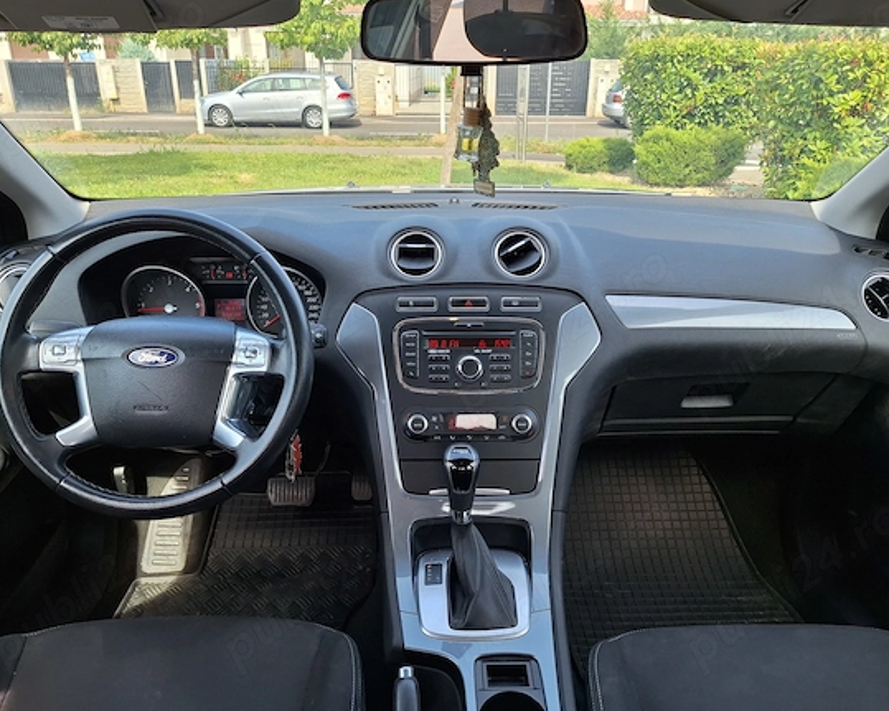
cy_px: 350
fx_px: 658
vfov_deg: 56.8
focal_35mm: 25
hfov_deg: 68.1
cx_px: 445
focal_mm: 5.54
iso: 40
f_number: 1.8
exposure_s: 1/354
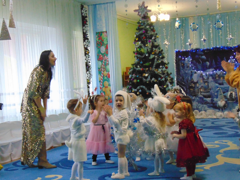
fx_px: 416
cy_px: 90
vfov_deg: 24.4
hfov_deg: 32.2
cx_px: 120
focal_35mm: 60
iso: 800
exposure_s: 1/40
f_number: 3.6
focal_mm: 10.8
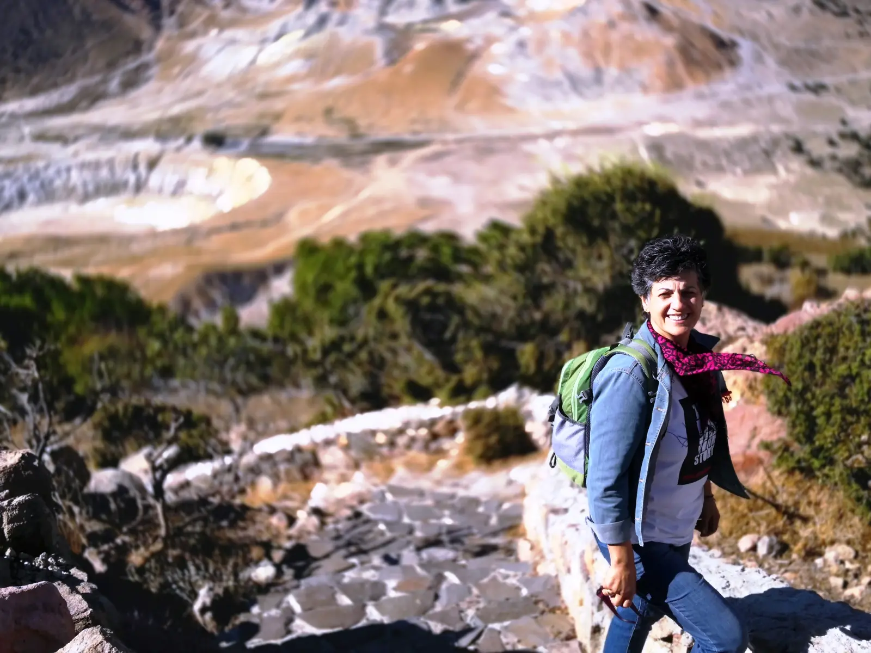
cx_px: 436
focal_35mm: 40
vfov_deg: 36.0
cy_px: 326
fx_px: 1006
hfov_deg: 46.8
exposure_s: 1/2755
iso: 50
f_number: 1.6
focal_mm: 3.95
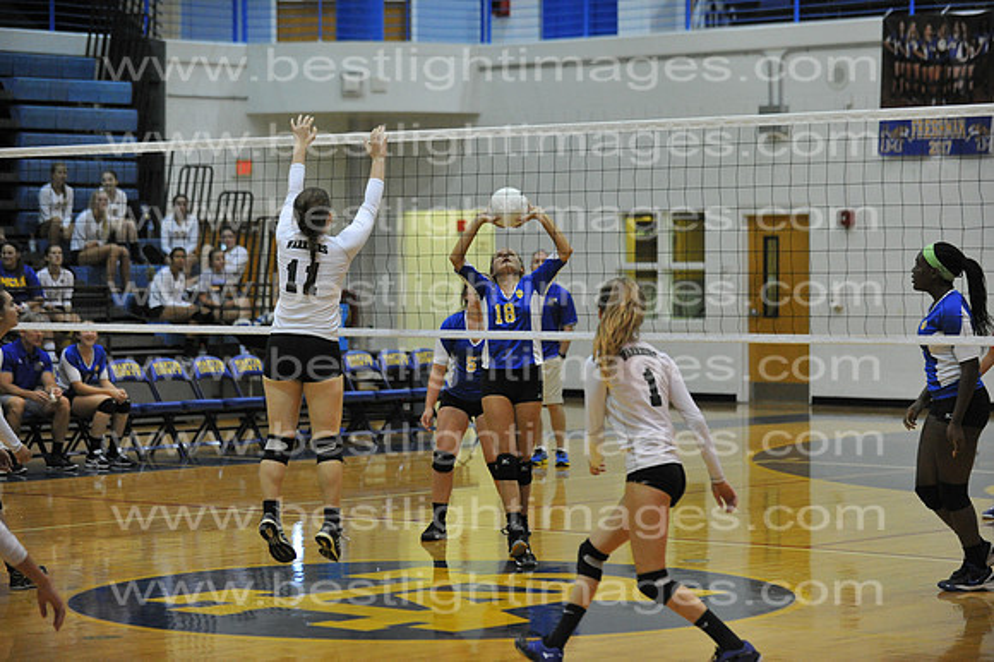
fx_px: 3863
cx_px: 497
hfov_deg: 14.7
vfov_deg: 9.8
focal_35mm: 140
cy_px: 331
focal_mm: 140
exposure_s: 1/800
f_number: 3.2
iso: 8000
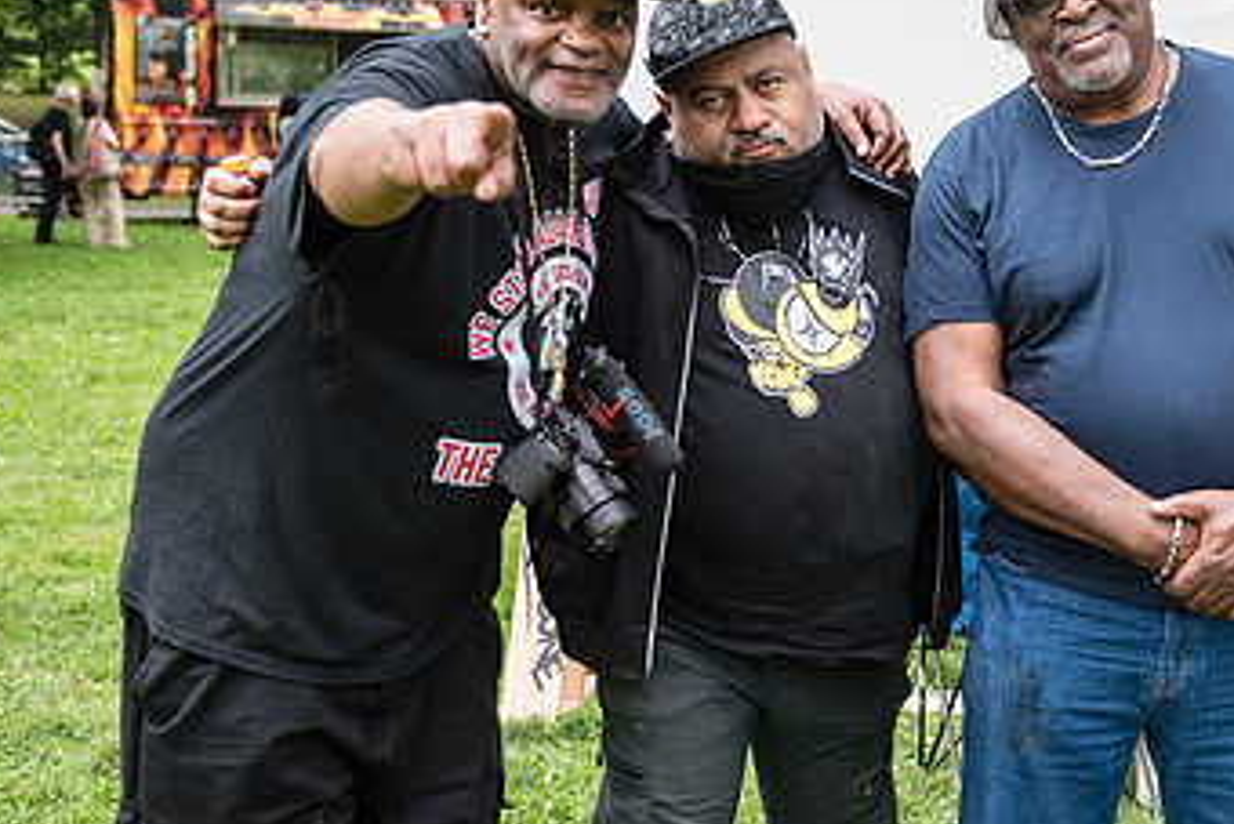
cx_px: 999
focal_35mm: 60
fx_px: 2057
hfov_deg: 32.4
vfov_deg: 22.5
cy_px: 269
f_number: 3.2
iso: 1000
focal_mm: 32
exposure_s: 1/400
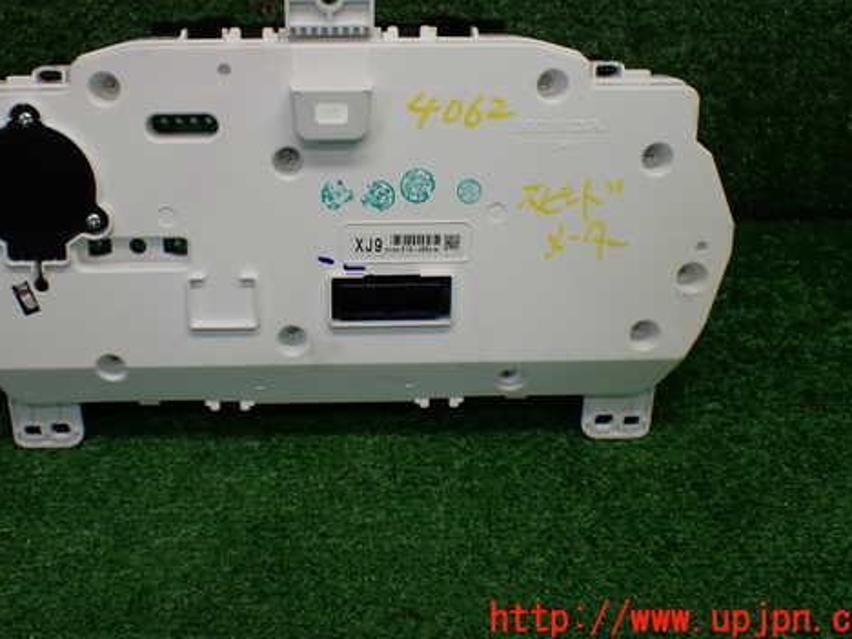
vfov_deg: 34.9
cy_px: 233
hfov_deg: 45.6
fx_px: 1009
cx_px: 355
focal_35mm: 41
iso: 160
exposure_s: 1/125
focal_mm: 5.79
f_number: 2.4
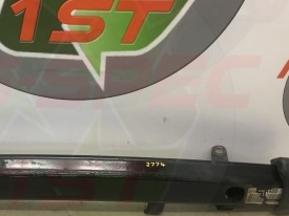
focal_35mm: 51
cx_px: 68
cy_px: 116
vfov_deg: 28.5
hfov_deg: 36.5
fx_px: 426
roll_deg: -0.9
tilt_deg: -32.8
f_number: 1.8
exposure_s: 1/20
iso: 40
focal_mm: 3.99
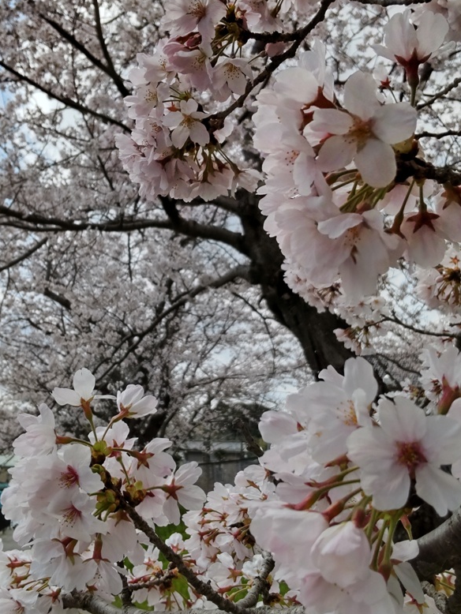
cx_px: 189
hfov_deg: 38.6
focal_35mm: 37
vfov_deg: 50.1
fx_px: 657
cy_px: 294
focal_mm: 3.43
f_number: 2
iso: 50
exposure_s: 1/1000
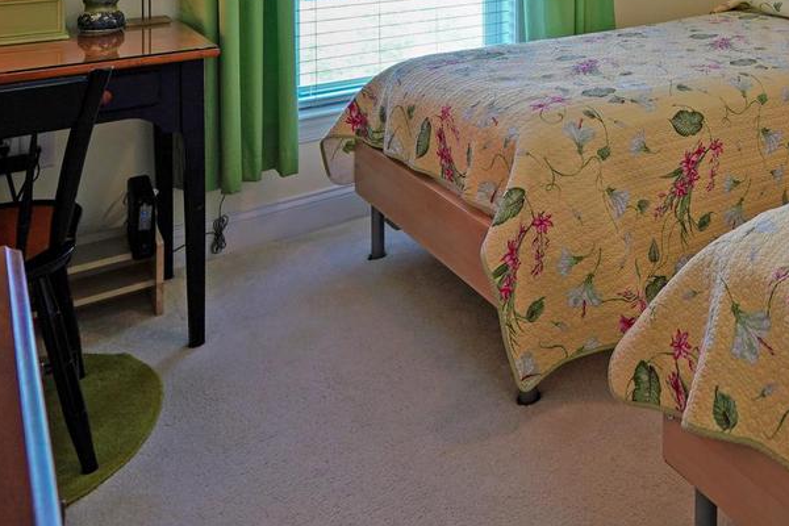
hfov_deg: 47.1
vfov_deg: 31.1
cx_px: 730
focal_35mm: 36
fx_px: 789
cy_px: -104
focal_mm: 10
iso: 100
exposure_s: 1/40
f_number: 3.2
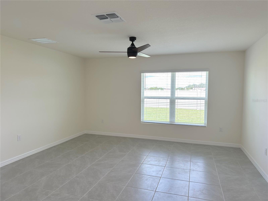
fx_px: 186
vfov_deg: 56.8
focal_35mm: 24
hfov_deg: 71.6
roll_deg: -0.5
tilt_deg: -2.3
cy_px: 100
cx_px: 134
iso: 80
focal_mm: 6.86
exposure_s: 1/248
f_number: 1.78
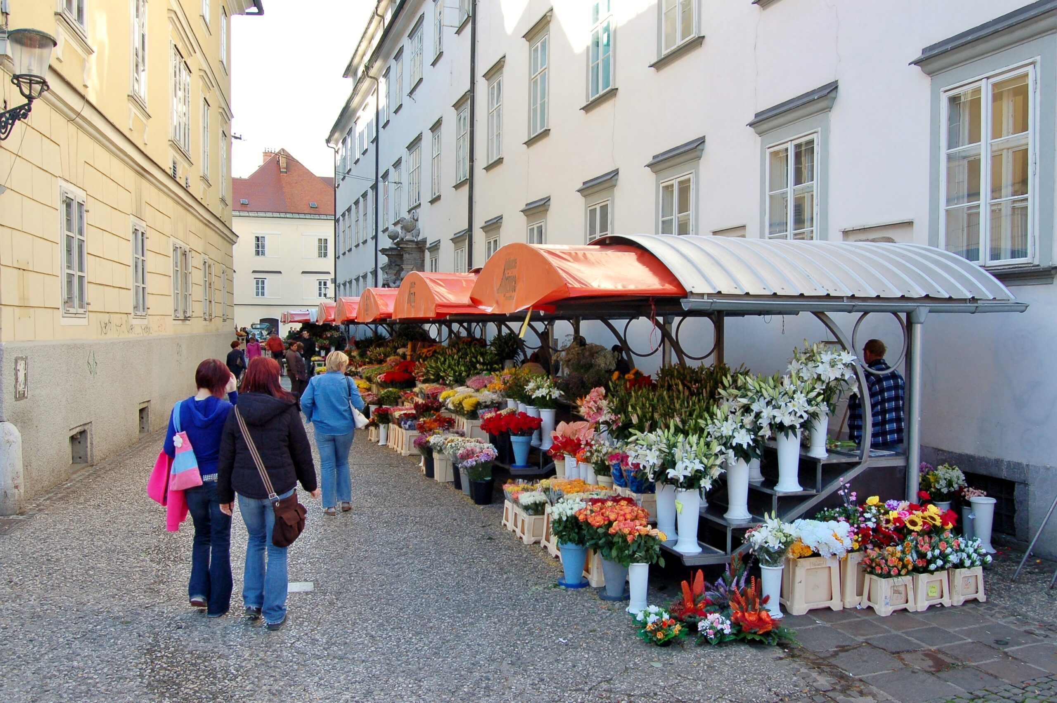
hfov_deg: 62.0
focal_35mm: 30
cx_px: 528
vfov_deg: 43.5
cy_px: 352
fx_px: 880
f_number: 9
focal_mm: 20
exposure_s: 1/100
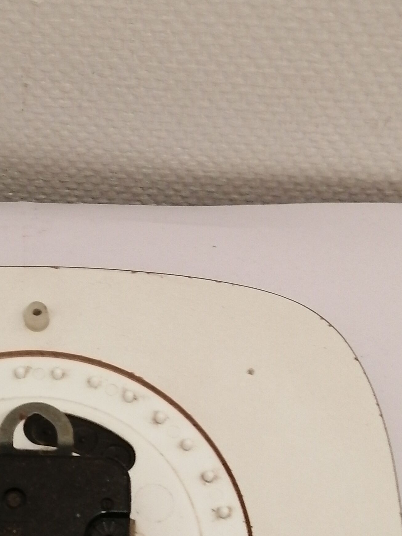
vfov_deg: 27.8
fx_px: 1068
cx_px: 44
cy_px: 394
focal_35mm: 69
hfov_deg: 20.9
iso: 320
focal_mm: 3.96
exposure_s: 1/33.3
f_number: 1.8
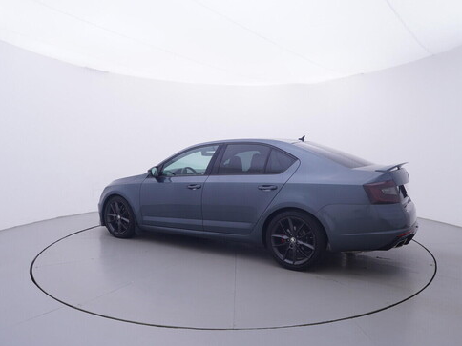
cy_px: 174
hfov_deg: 70.3
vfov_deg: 55.7
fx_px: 328
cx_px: 244
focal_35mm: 25
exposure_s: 1/80
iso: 200
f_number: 5
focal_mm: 15
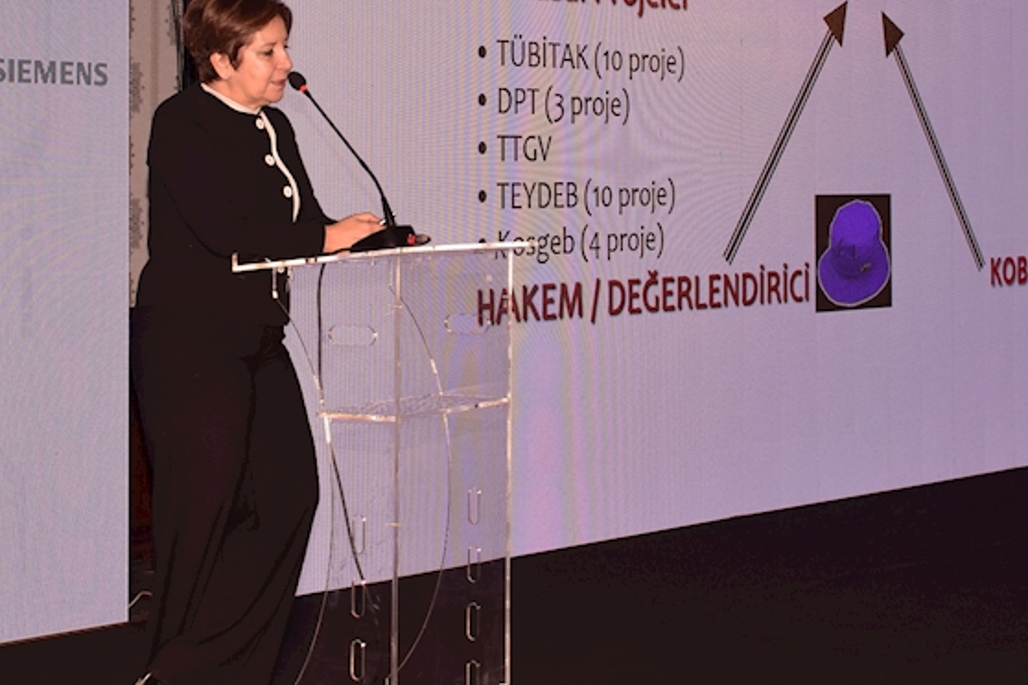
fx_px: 2486
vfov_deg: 15.5
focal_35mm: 87
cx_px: 440
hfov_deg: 23.3
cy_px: 92
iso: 200
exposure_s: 1/160
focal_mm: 27
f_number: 6.3
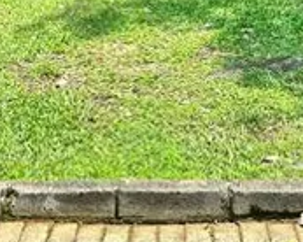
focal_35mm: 86
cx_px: 130
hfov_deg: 22.2
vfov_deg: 15.9
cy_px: -149
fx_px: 770
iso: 80
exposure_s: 1/1119
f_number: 1.78
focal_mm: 6.86
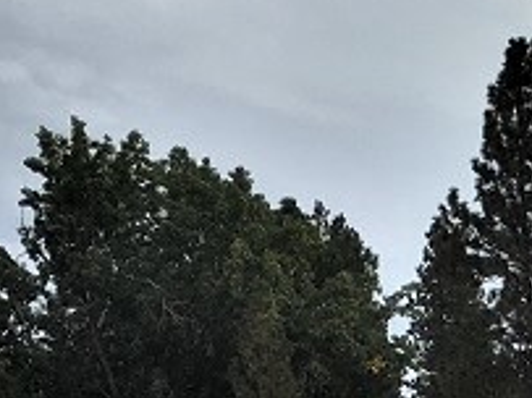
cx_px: 875
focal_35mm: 144
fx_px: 2212
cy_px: 678
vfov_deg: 9.8
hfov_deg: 12.8
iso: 25
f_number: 2.2
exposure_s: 1/1115
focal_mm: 4.15
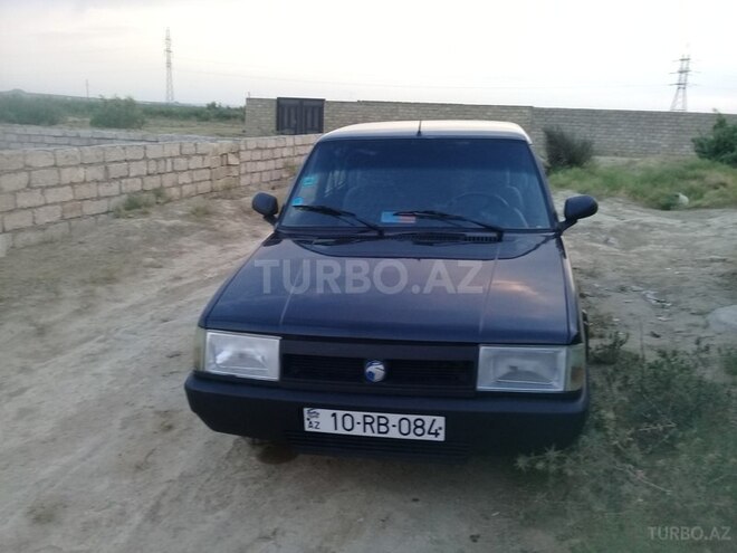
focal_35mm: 31
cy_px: 276
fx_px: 660
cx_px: 368
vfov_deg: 45.4
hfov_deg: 58.4
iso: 80
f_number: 2.2
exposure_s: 1/50
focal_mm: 3.3
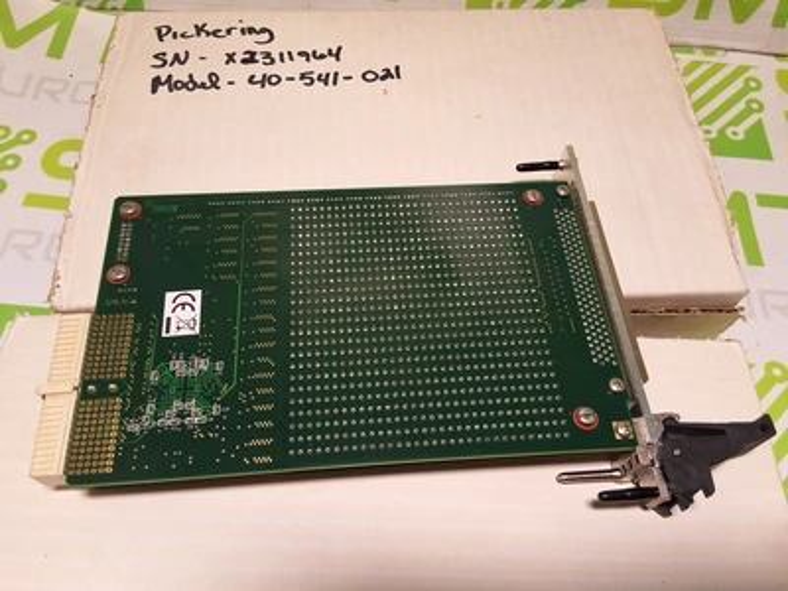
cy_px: 296
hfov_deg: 63.4
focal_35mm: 28
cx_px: 394
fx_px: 637
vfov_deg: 49.7
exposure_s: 1/120
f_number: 1.9
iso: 40
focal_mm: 2.91
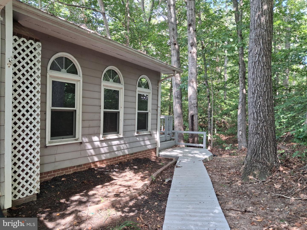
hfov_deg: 65.3
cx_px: 154
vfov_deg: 51.4
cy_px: 115
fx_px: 239
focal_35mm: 27
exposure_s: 1/100
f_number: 1.8
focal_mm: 4
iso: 80
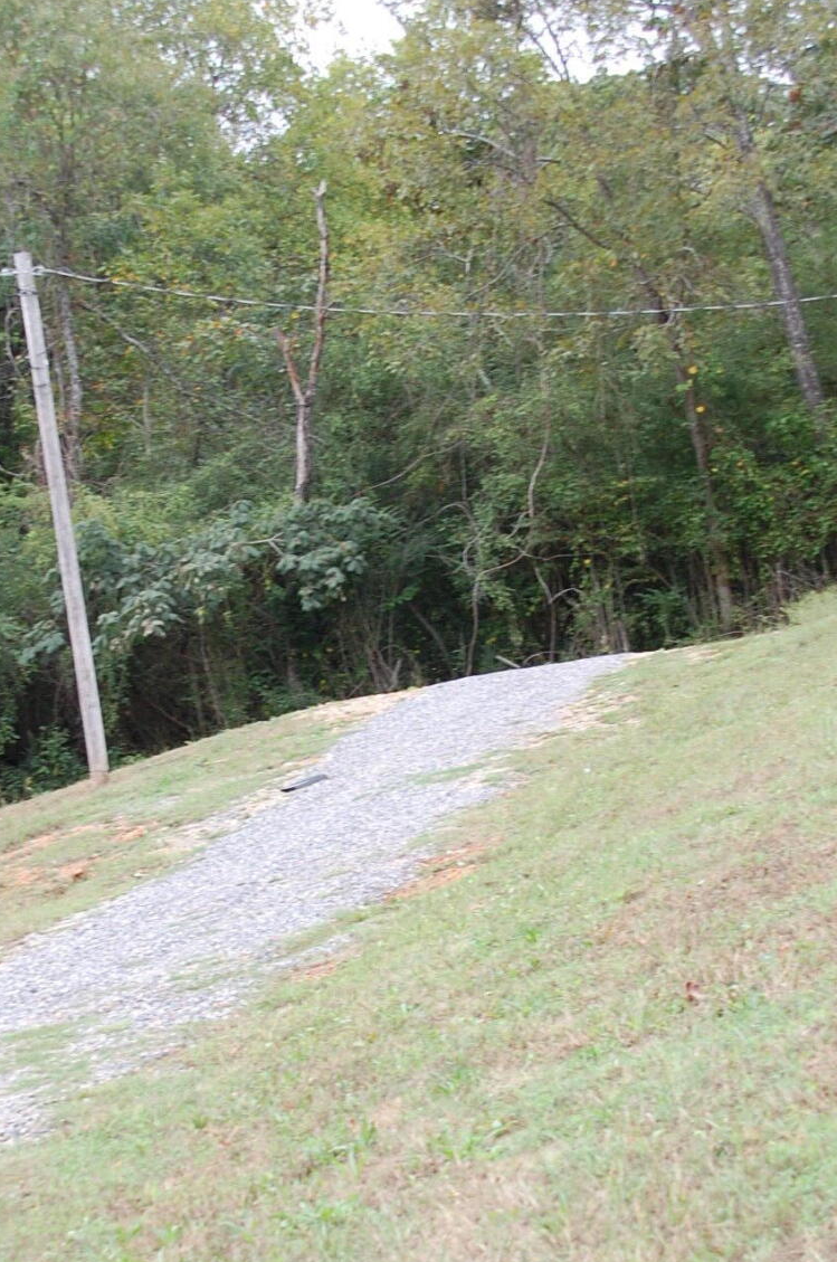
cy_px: 703
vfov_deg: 23.9
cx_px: 344
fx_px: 2974
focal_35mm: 85
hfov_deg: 16.0
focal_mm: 32
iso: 200
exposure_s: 1/160
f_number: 6.3
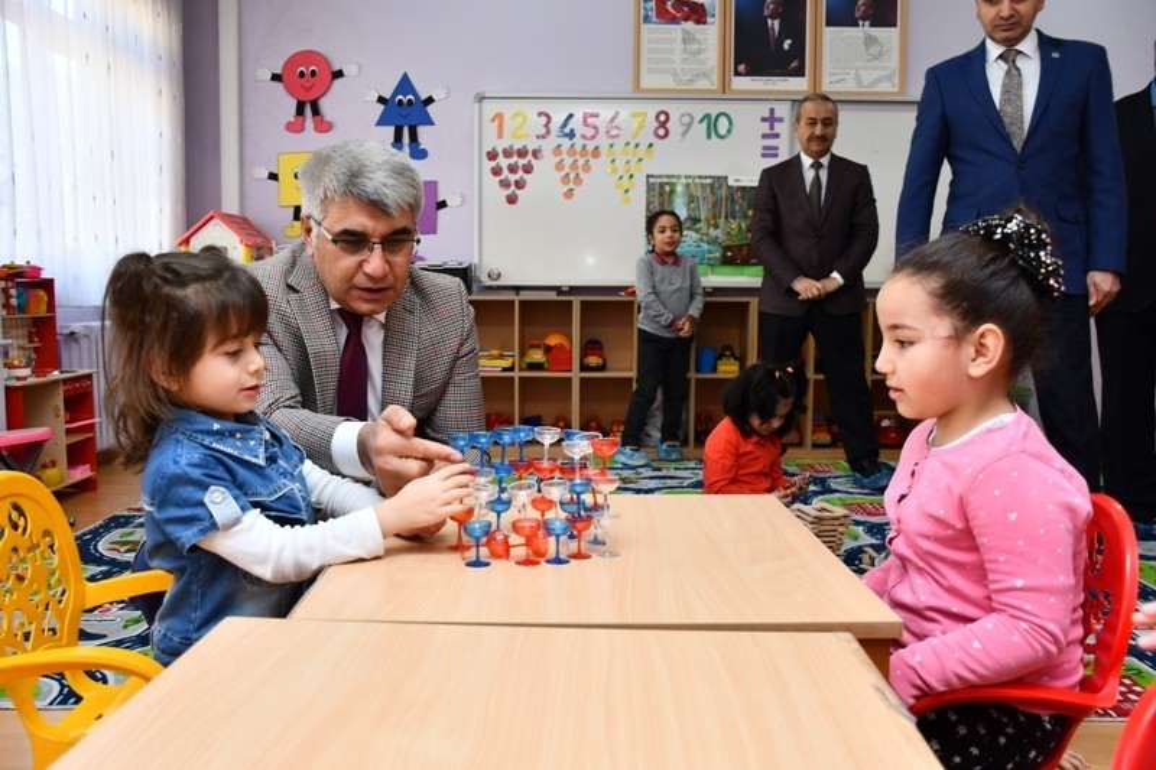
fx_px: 963
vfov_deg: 43.6
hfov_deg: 61.9
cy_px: 385
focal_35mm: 30
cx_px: 578
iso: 500
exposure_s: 1/60
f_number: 4
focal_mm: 20
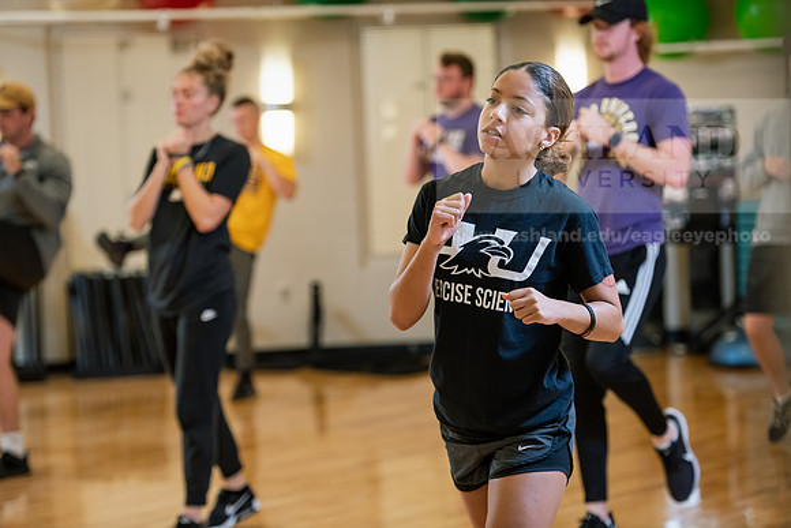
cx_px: 396
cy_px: 264
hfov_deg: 18.6
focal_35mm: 110
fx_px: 2417
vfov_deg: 12.5
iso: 800
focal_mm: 110
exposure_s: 1/200
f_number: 3.2
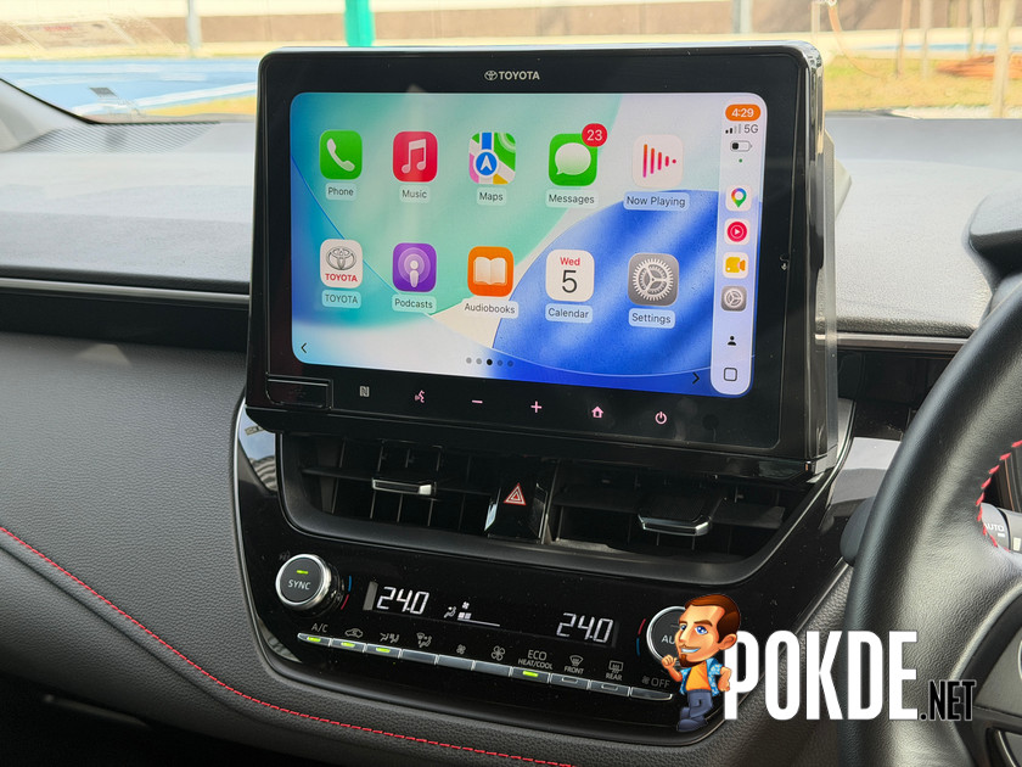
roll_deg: +3.6
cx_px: 511
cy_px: 384
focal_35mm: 48
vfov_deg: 30.3
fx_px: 1417
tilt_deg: -14.9
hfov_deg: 39.7
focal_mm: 6.76
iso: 64
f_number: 1.78
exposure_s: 1/246
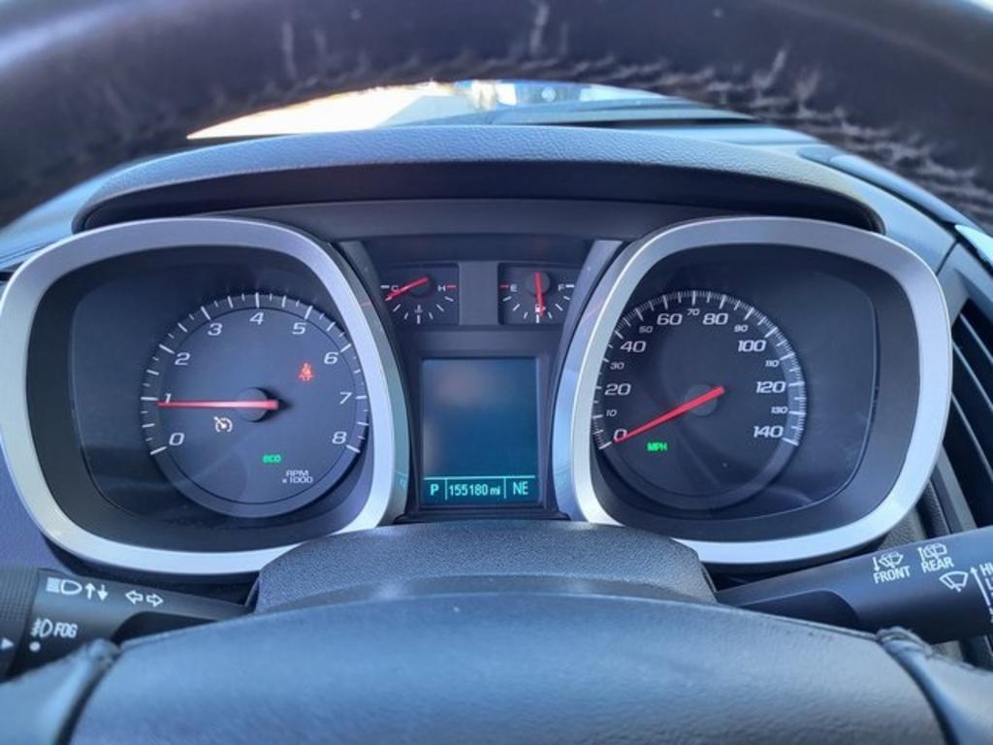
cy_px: 372
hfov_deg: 67.3
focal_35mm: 26
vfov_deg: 53.1
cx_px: 496
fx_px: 746
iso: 250
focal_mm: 5.4
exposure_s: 1/120
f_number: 1.8
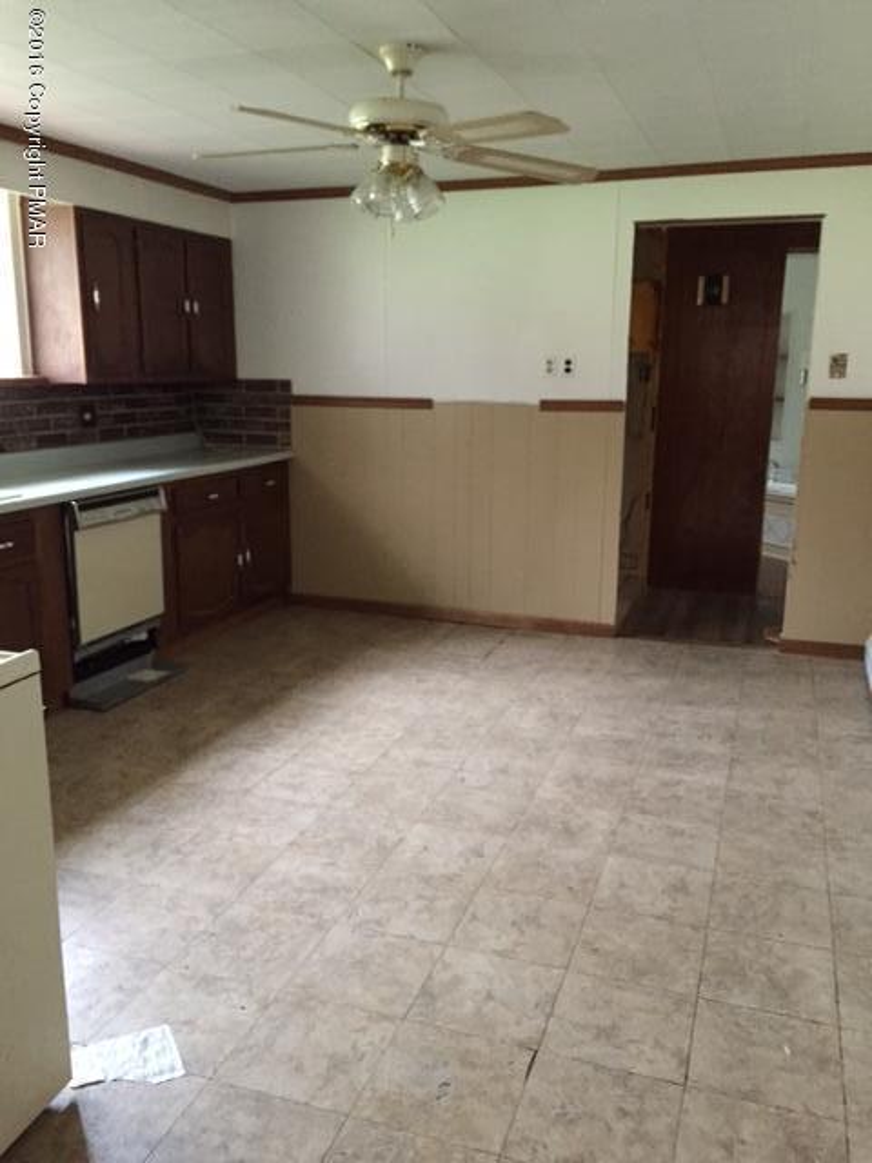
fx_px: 974
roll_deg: -0.1
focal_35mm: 29
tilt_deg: -12.3
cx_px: 436
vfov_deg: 61.7
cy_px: 582
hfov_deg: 48.2
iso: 500
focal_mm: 4.15
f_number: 2.2
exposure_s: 1/15
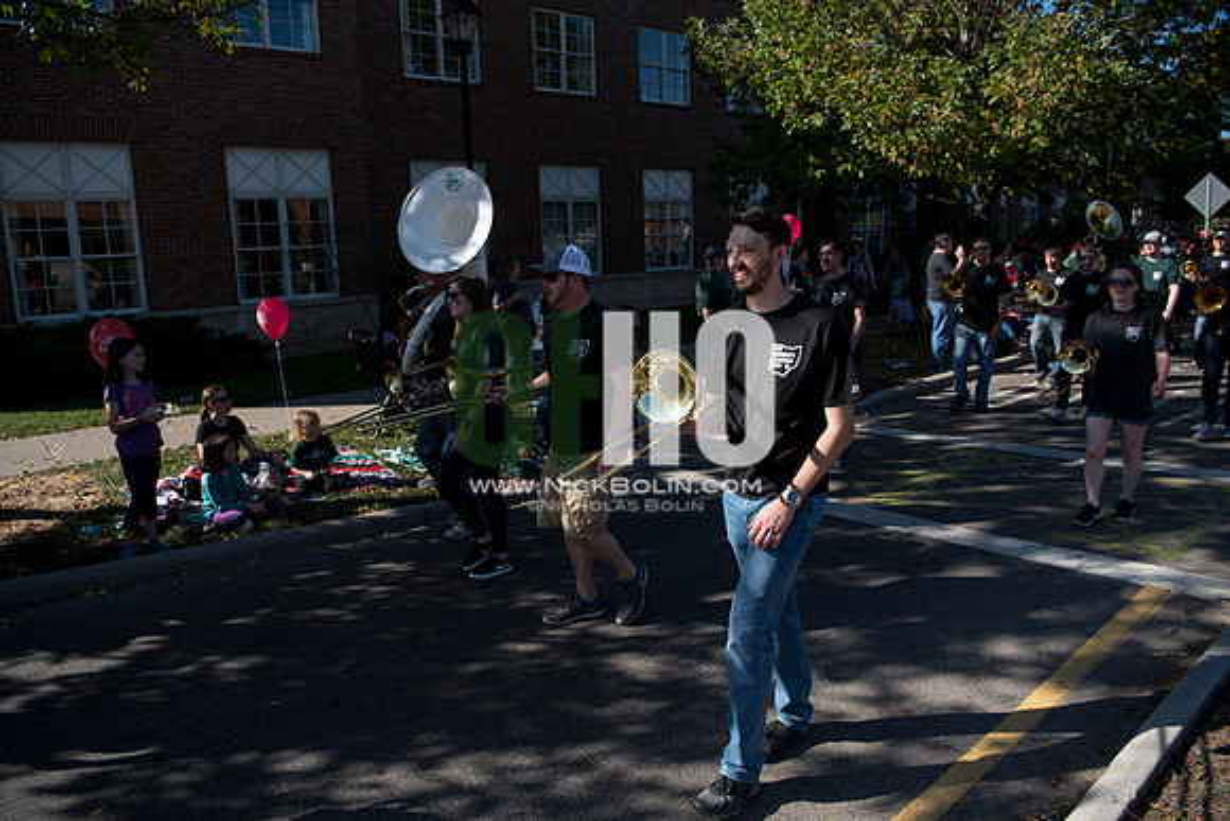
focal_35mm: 24
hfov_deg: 73.7
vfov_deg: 53.2
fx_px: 820
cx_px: 615
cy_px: 410
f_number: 4.5
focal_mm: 24
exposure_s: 1/1600
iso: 250
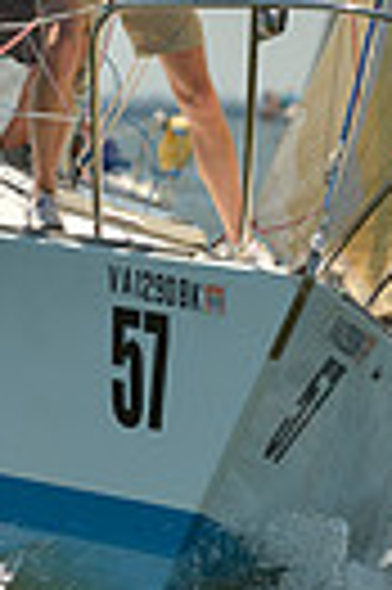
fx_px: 15950
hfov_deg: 1.4
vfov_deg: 2.1
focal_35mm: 974
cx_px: 173
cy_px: 117
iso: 200
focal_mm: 220
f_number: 5.6
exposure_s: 1/1600
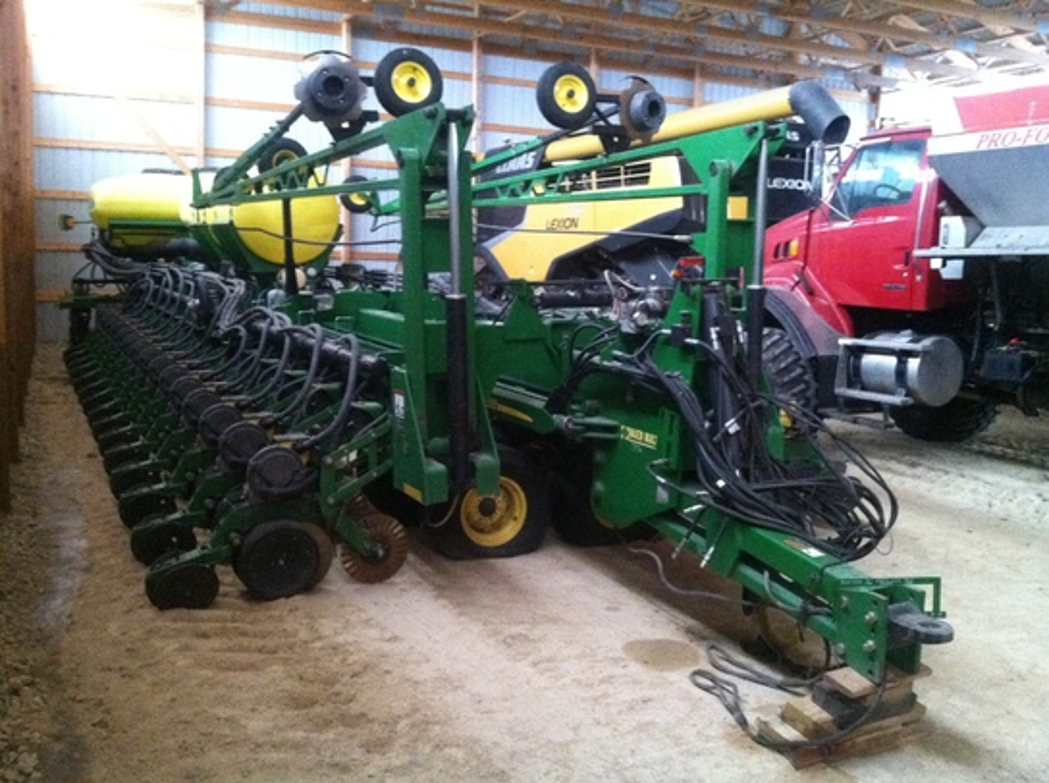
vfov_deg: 40.6
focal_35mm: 35
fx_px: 1059
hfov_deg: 52.7
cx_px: 524
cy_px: 392
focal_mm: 3.85
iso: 1000
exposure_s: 1/15
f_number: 2.8
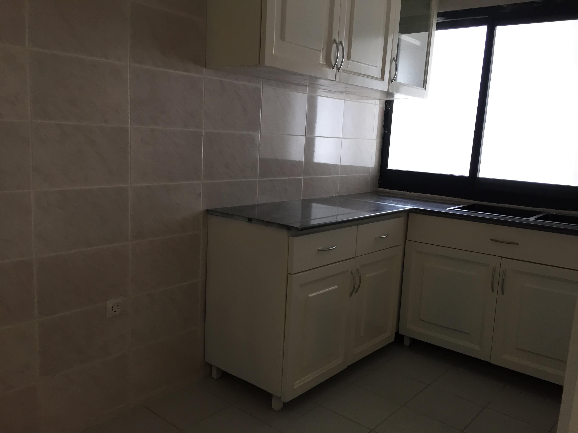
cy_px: 216
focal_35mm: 29
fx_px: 484
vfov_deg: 48.2
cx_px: 289
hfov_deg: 61.7
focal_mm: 4.2
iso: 50
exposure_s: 1/33
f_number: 2.2
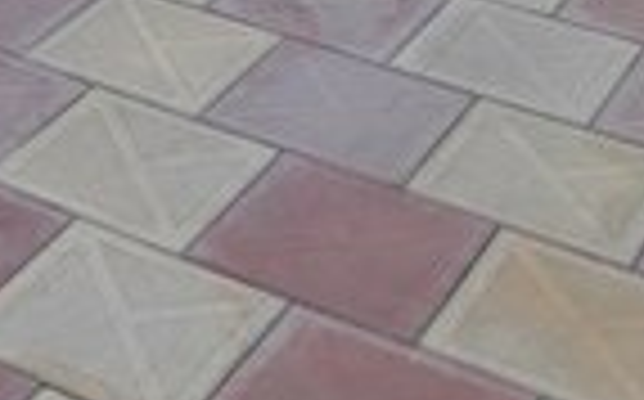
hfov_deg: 19.4
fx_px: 1806
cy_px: -427
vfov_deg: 11.3
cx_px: -68
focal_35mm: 103
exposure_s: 1/33
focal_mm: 3.7
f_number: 1.9
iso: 50
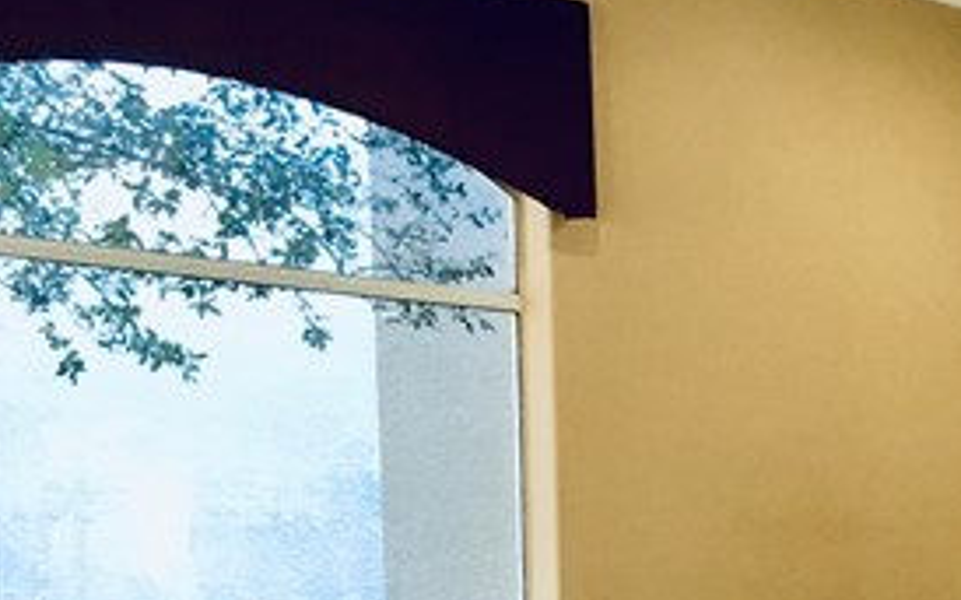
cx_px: 1512
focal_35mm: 115
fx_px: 3011
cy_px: 905
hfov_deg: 16.3
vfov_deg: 10.9
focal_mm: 4.15
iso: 32
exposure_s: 1/15
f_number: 2.2
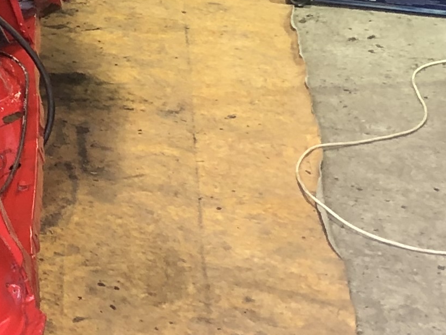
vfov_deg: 10.6
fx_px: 1765
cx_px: -293
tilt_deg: -14.8
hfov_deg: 13.3
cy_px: -90
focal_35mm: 137
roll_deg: +0.0
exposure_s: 1/20
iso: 40
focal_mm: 3.99
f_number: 1.8
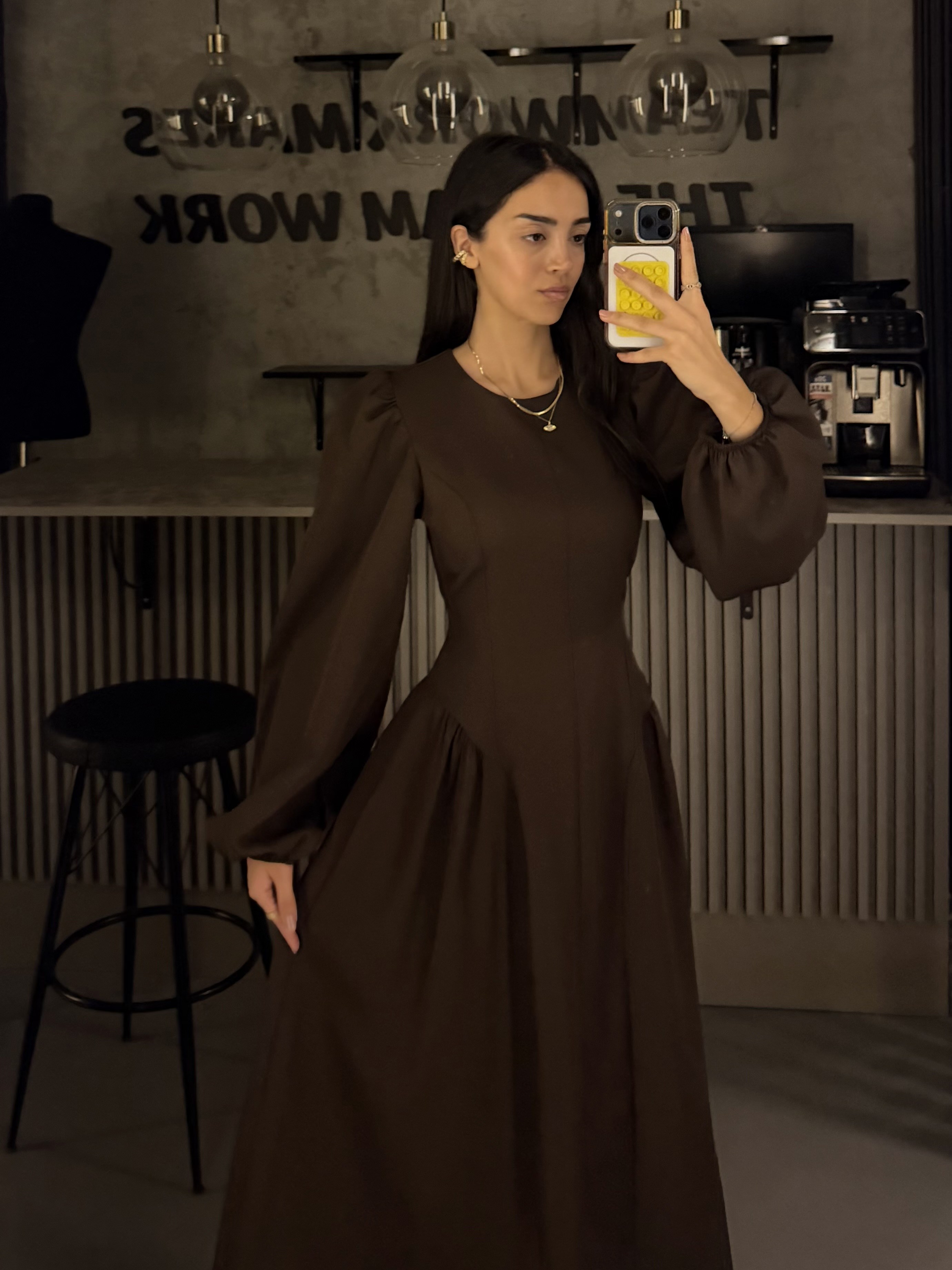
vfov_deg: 71.6
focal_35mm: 24
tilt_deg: -0.5
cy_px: 635
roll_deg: -0.6
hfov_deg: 56.8
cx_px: 476
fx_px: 880
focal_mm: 6.76
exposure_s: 1/30
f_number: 1.78
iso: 1250
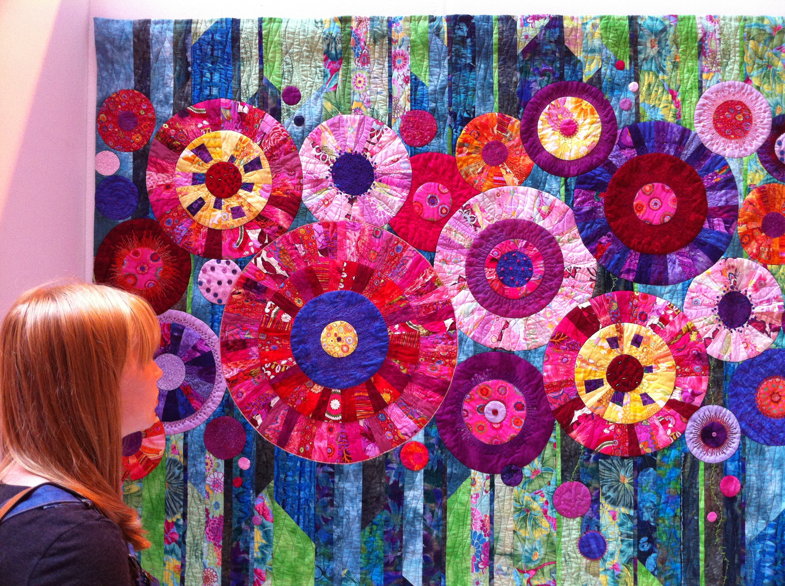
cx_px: 392
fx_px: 793
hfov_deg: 52.7
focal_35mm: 35
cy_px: 293
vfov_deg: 40.6
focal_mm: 3.85
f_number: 2.8
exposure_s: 1/17
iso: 160
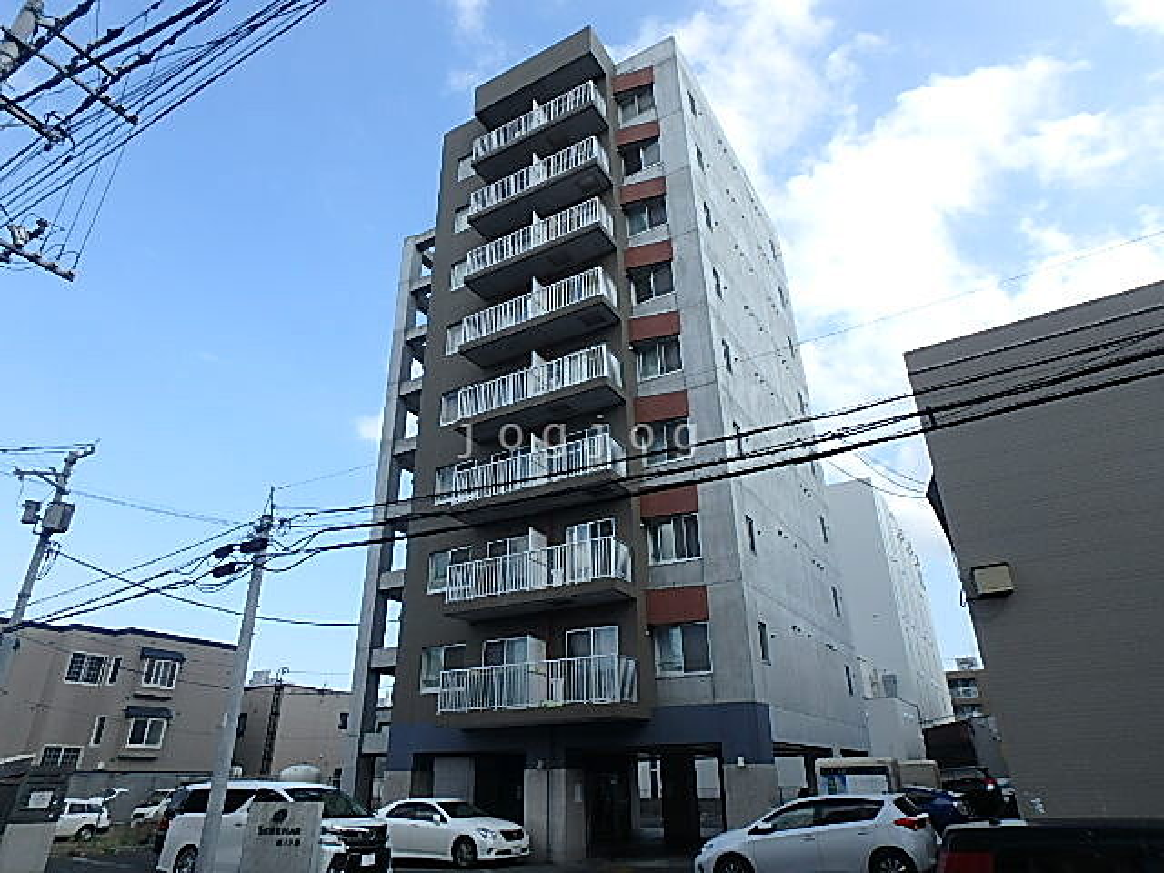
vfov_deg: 63.4
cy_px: 436
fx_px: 706
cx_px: 582
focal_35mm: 21
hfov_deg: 79.0
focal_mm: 3.7
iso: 125
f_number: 3.5
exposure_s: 1/640
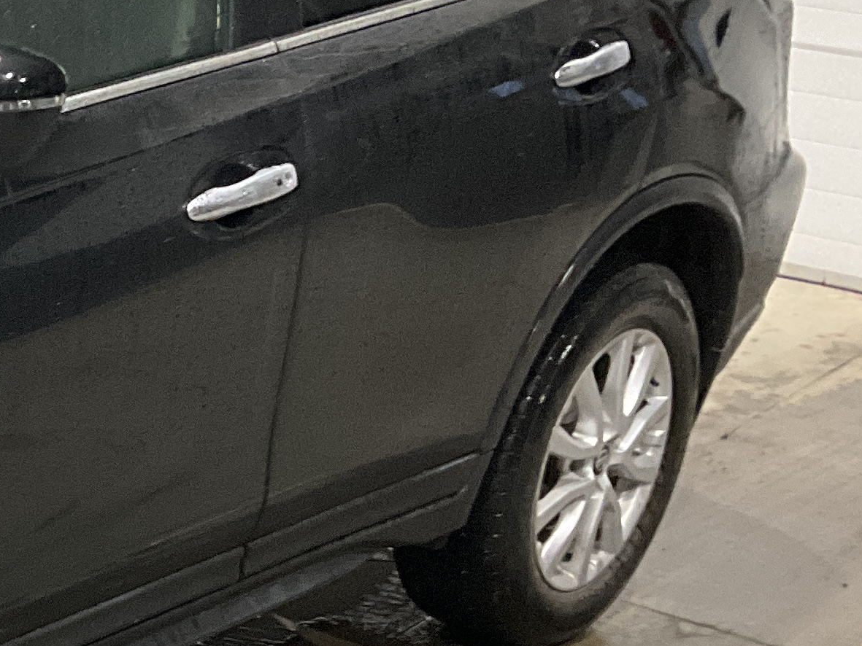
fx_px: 2466
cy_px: 422
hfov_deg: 17.4
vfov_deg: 14.9
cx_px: -519
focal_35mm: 99
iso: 100
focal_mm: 3
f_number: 1.8
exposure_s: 1/60
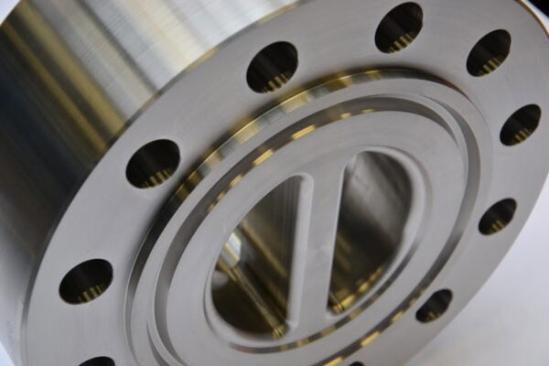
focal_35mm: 87
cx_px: 274
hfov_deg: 23.4
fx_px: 1327
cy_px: 183
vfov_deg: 15.7
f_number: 5
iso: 1400
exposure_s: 1/125
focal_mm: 58
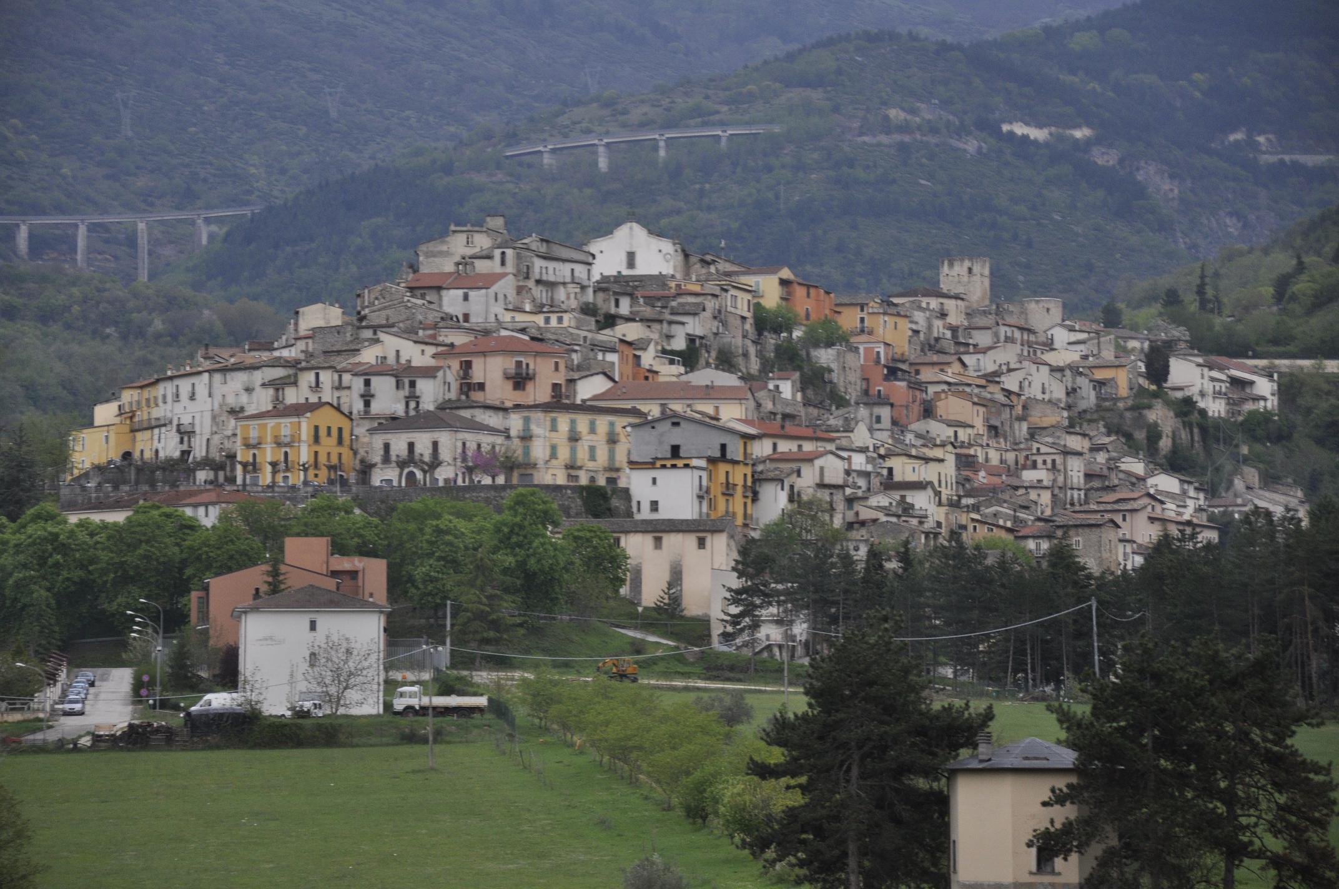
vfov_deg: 8.7
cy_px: 444
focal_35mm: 158
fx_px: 5851
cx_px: 670
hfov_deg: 13.1
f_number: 6.3
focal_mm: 105
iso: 500
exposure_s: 1/125
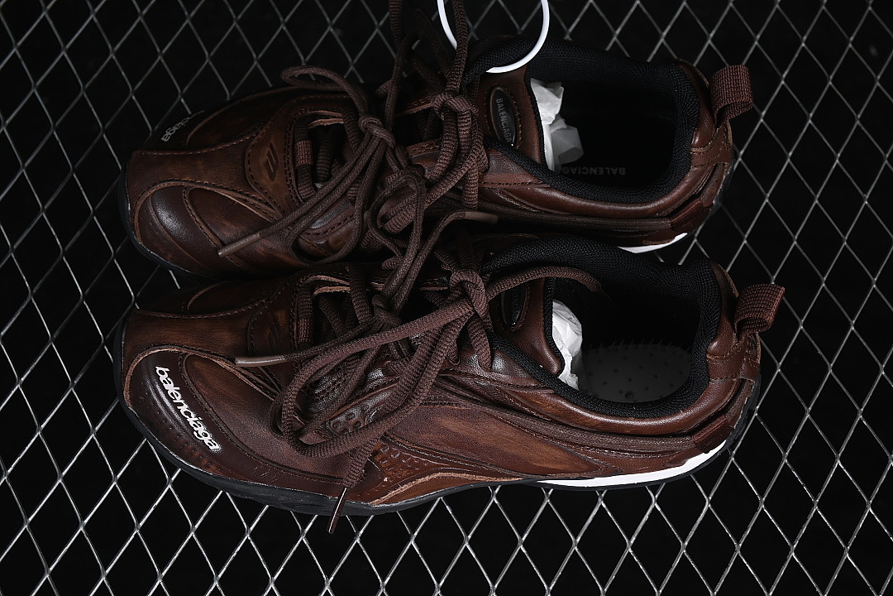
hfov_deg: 27.0
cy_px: 298
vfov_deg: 18.2
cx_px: 446
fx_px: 1860
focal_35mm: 75
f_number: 6.3
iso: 160
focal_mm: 50
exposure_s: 1/60
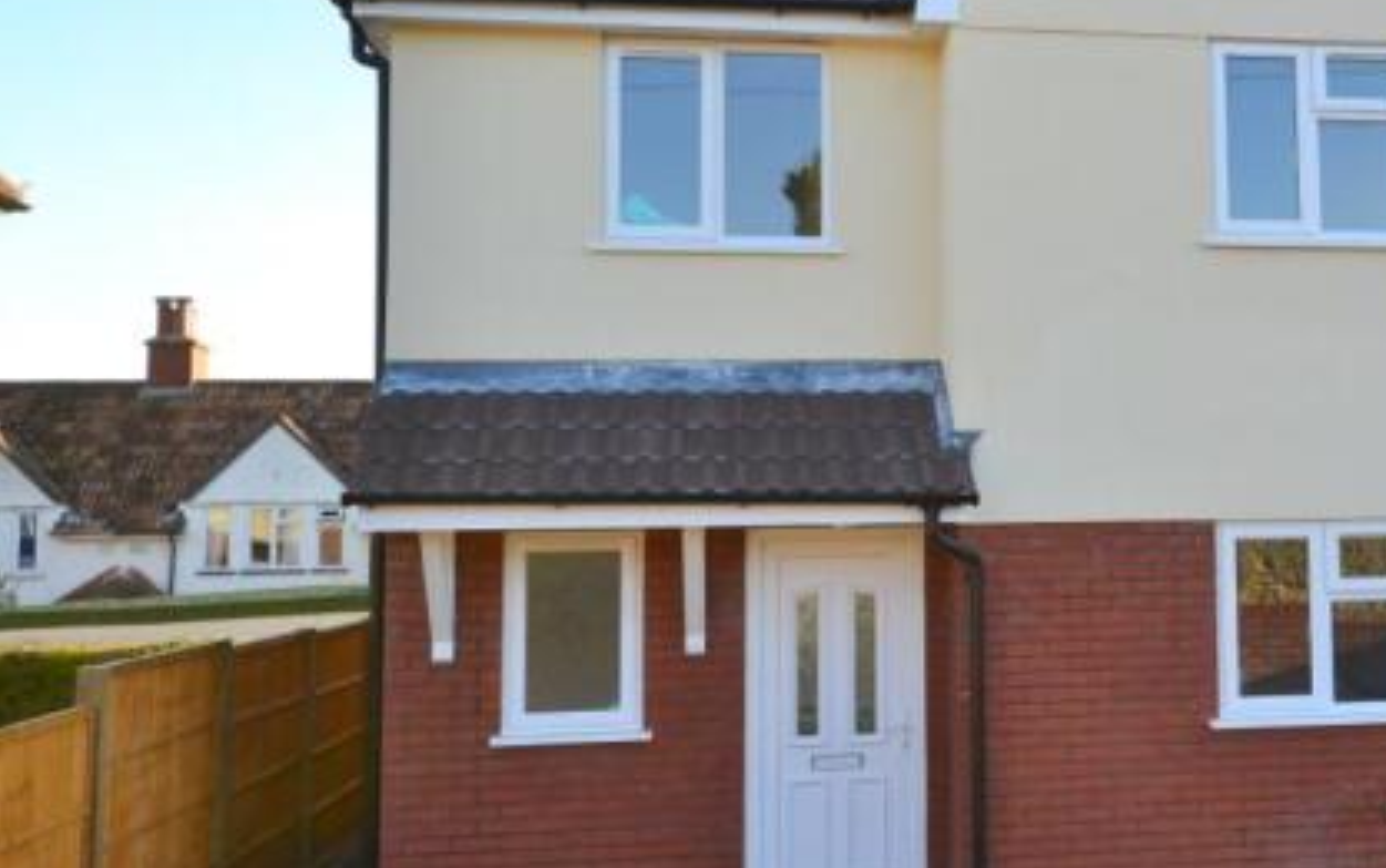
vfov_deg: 26.9
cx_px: 1085
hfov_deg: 40.3
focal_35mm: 48
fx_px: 1814
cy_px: 358
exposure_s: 1/125
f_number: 9
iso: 400
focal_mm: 20
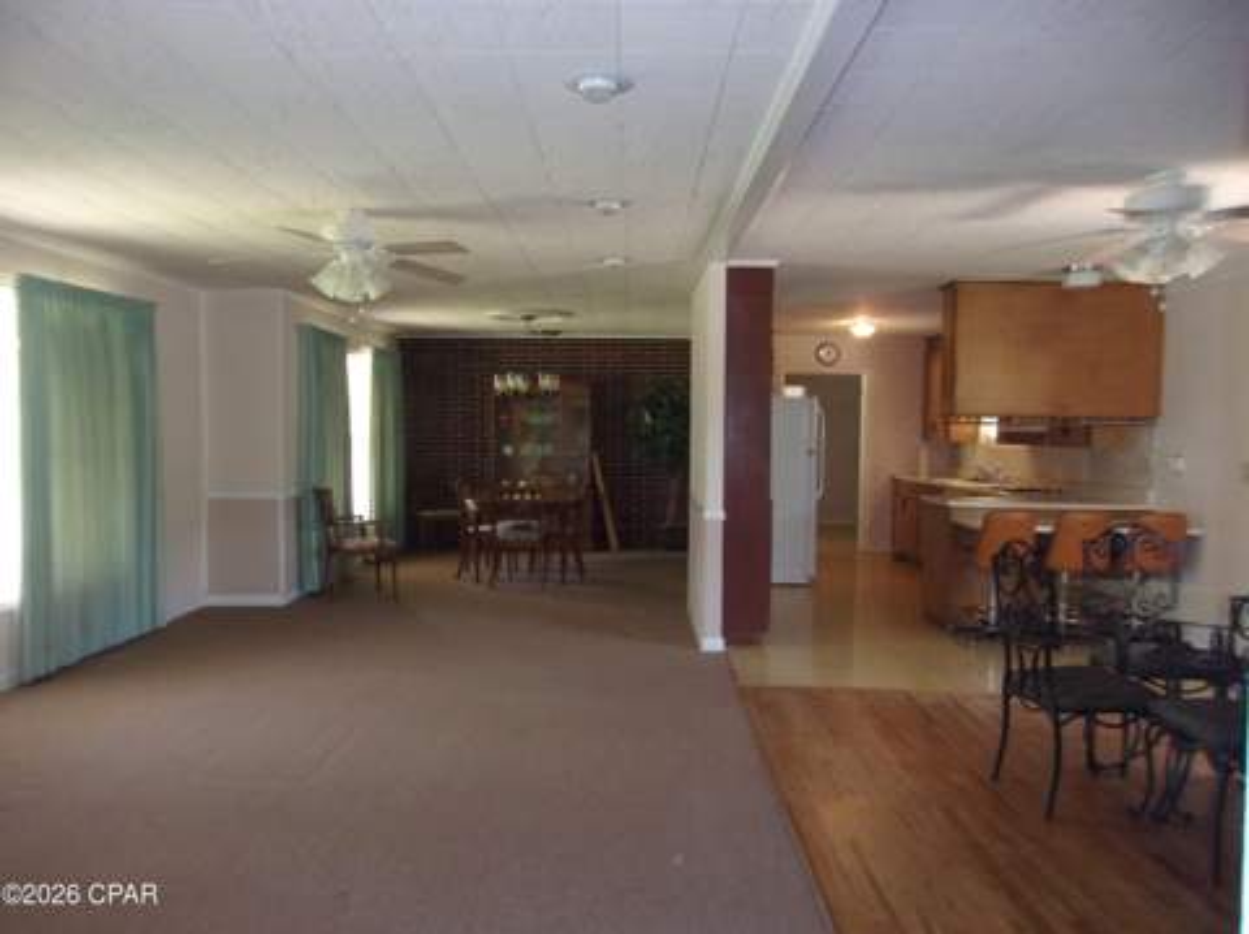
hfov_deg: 65.4
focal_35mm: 27
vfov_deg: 51.3
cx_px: 624
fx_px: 973
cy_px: 467
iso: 250
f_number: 3
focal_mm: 4.9
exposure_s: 1/34
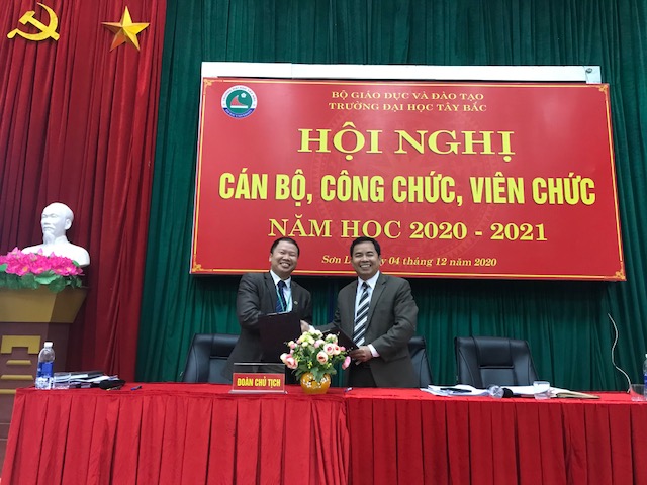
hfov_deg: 63.4
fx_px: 523
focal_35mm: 28
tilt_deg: +9.7
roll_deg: -0.7
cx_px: 324
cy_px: 242
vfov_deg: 49.7
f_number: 1.8
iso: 100
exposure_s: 1/13
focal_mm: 3.99
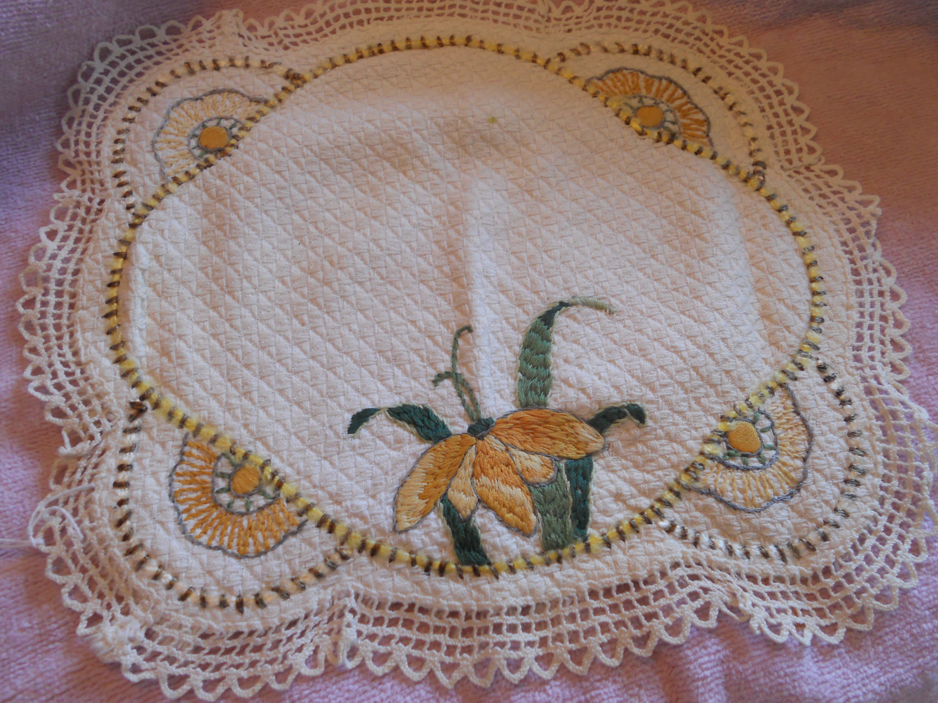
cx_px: 469
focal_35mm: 32
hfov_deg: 56.8
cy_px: 352
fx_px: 867
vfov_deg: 44.2
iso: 160
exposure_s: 1/30
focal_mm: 5.8
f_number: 3.5
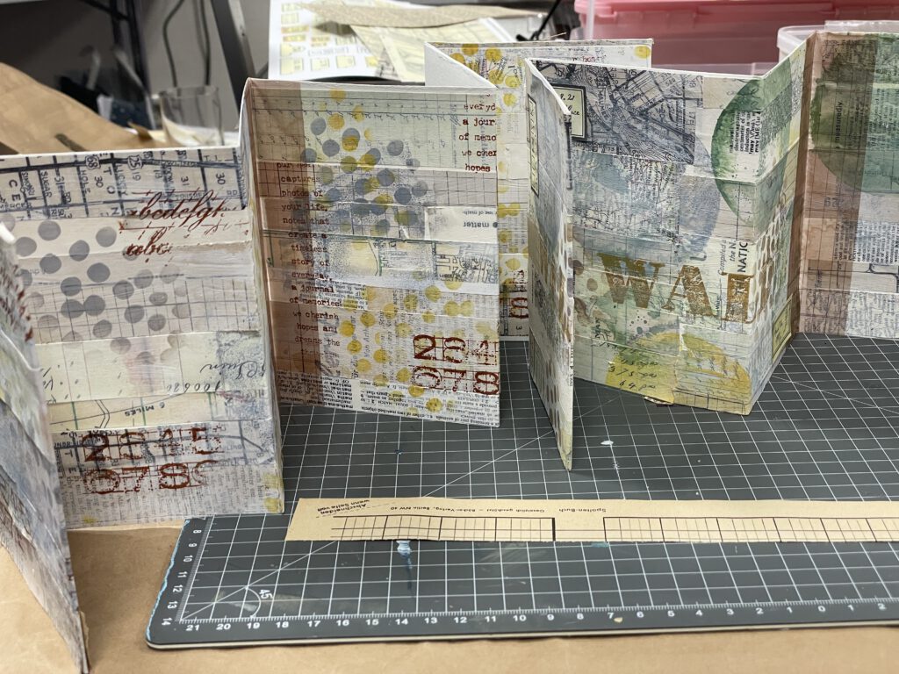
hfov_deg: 36.8
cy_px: 337
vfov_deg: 28.0
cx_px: 450
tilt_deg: -22.0
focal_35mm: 52
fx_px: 1350
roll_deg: +3.1
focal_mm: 6
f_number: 2
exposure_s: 1/100
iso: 160
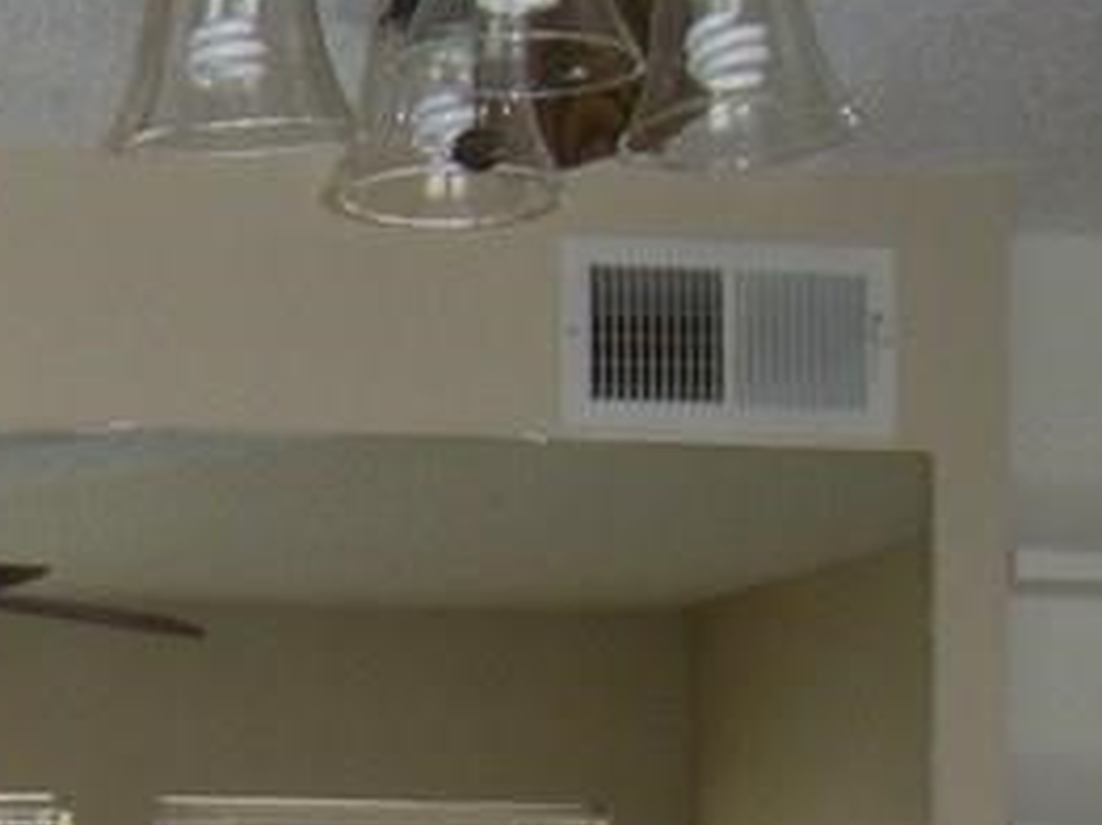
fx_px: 4357
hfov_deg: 13.4
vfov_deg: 10.5
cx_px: -665
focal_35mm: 137
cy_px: 1225
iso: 120
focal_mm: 5.9
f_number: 3.8
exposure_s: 1/65.1
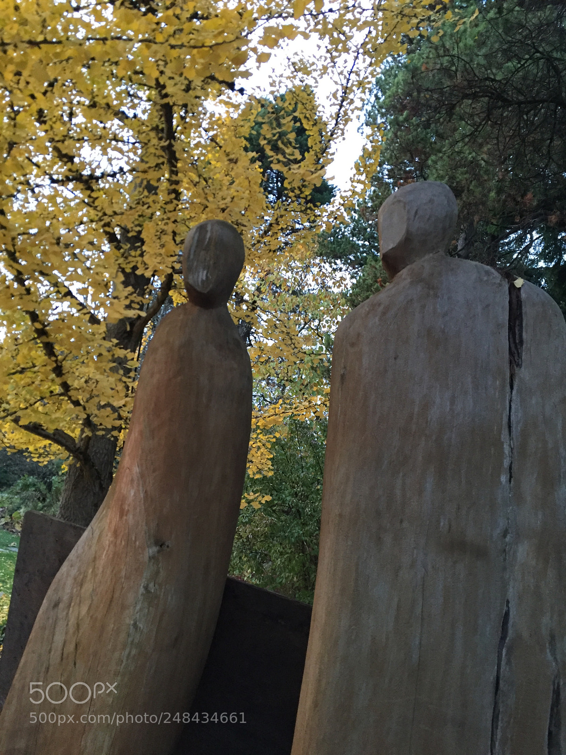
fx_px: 632
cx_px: 283
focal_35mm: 29
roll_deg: -12.5
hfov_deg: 48.2
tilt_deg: +14.5
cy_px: 378
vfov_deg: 61.7
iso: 250
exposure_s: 1/24
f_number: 2.2
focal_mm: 4.15
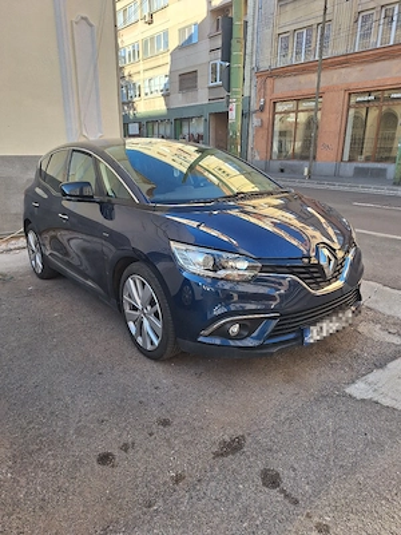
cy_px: 268
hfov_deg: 58.9
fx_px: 355
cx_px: 200
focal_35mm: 23
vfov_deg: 73.9
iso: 40
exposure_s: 1/435
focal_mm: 5.54
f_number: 1.8
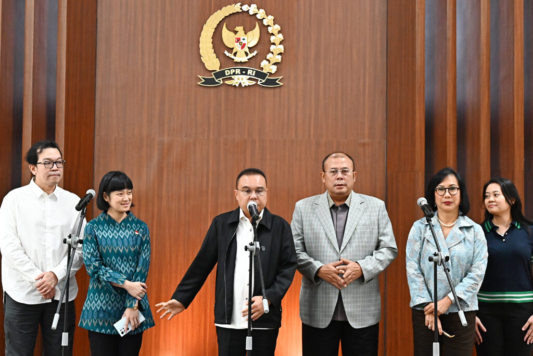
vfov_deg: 25.1
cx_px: 266
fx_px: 800
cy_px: 178
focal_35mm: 54
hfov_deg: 36.9
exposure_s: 1/100
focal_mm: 54
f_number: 7.1
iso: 6400
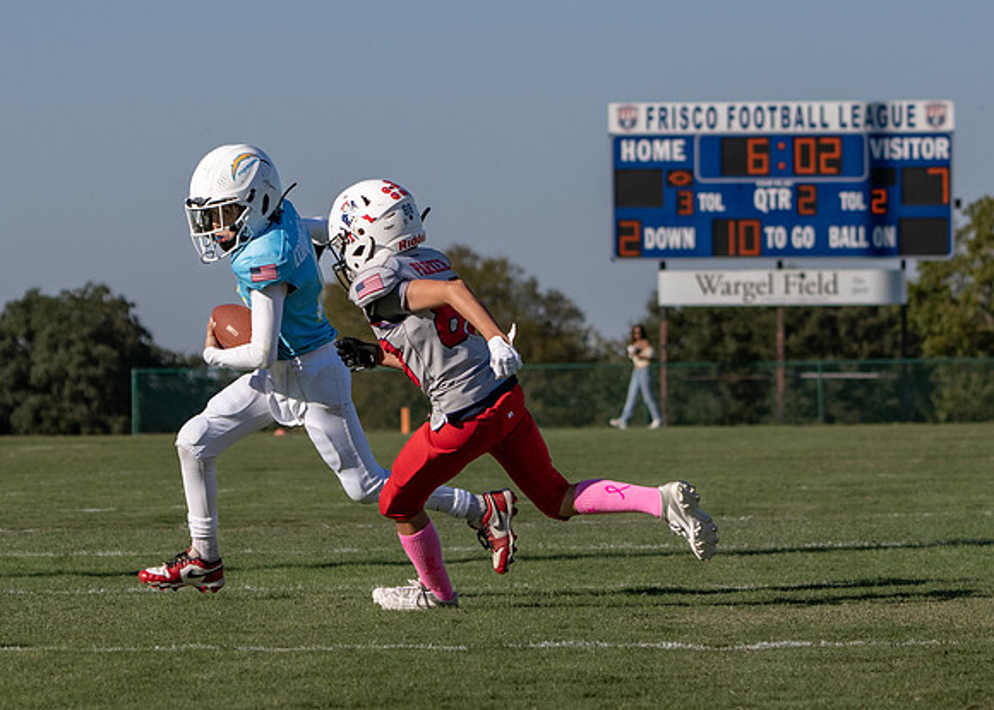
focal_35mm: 232
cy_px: 408
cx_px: 363
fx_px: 6545
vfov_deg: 6.2
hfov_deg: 8.7
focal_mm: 100
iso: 250
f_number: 4.5
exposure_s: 1/3200
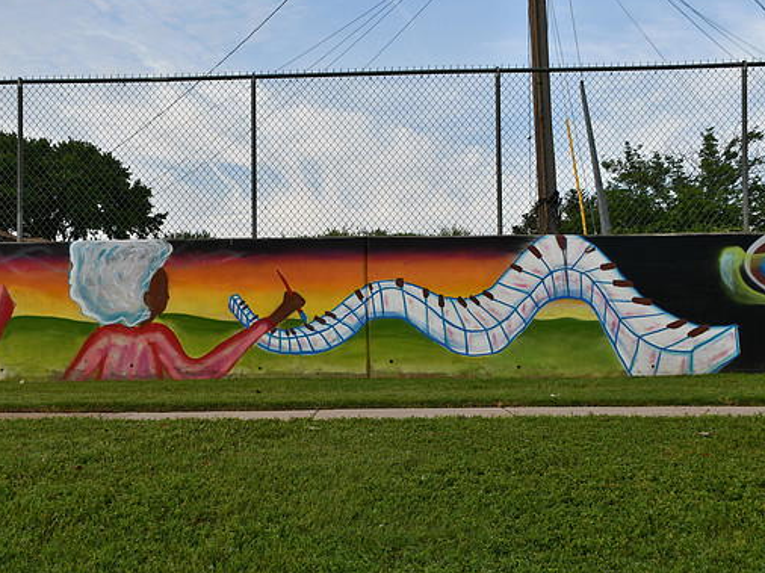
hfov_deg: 43.8
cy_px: 286
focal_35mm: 43
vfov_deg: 33.6
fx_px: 950
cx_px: 358
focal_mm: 26
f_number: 8
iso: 160
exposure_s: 1/250
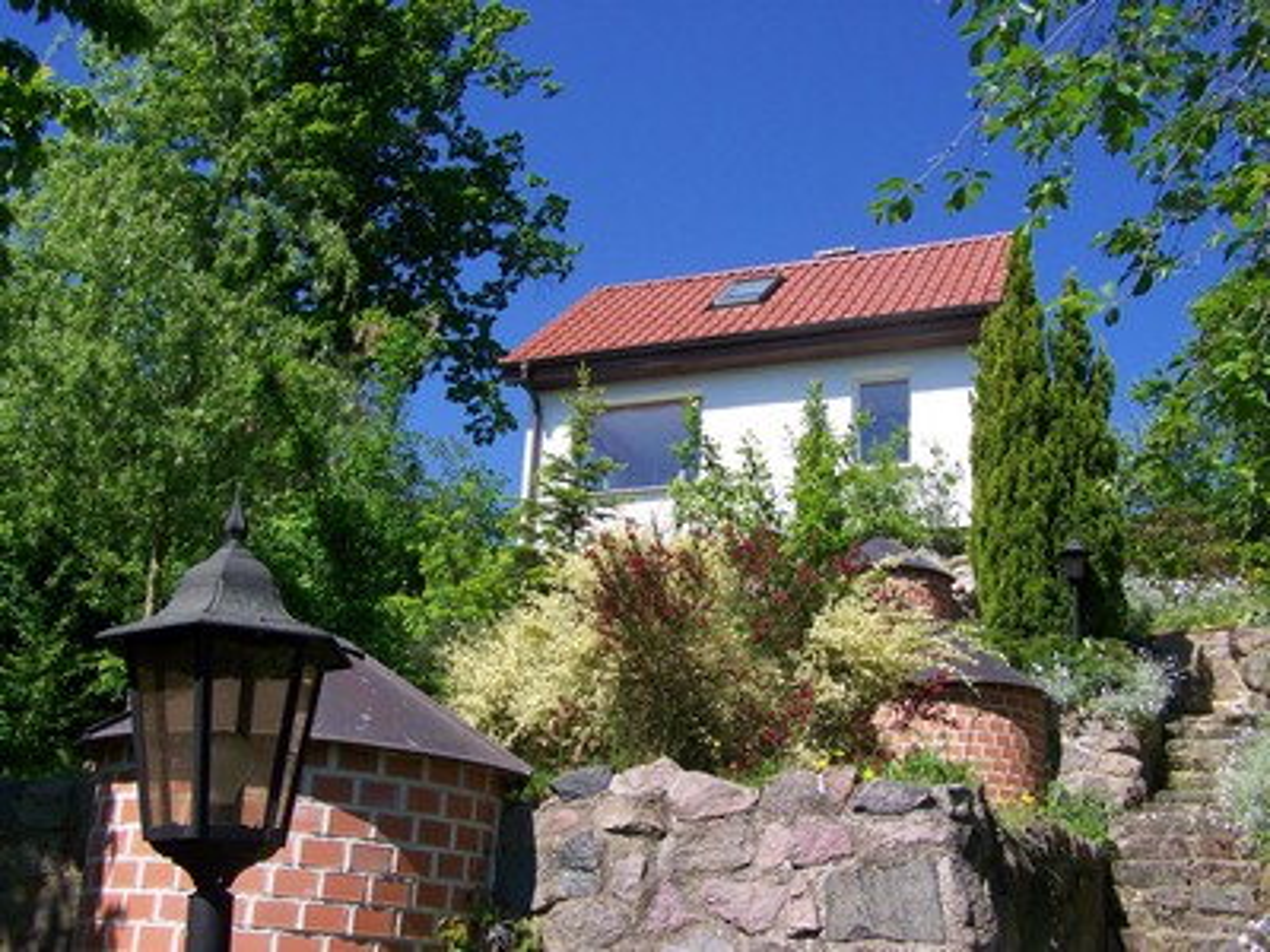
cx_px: 635
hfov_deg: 49.0
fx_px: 1394
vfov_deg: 37.7
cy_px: 476
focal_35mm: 38
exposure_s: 1/400
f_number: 4
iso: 64
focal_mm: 6.3
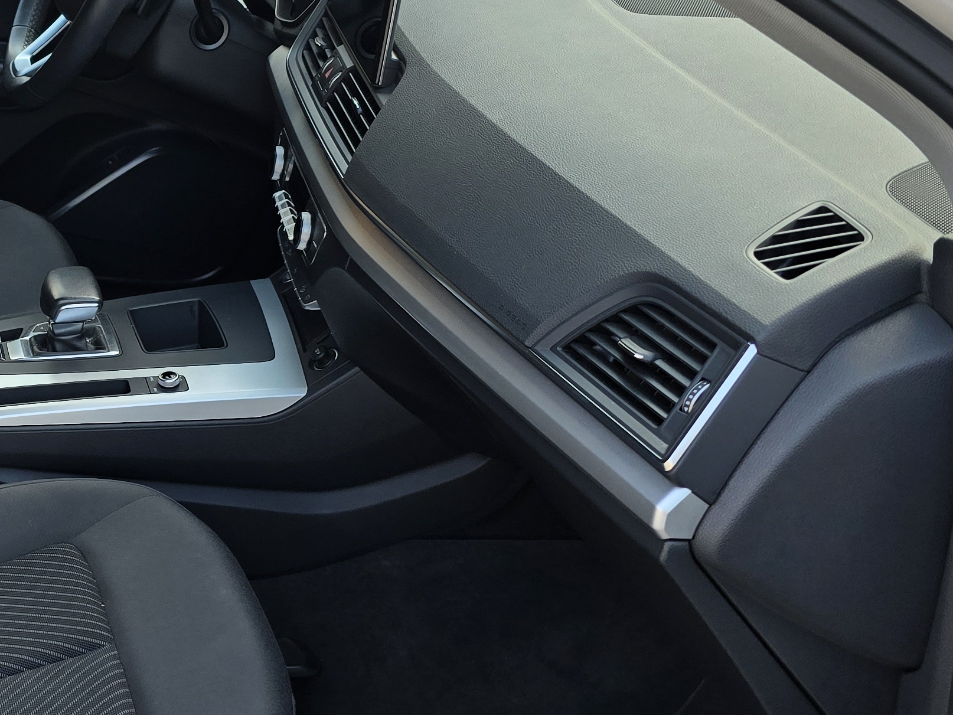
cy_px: 376
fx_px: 1569
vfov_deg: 25.7
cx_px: -76
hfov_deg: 30.5
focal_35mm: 57
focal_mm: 6.3
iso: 32
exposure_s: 1/180
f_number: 1.7
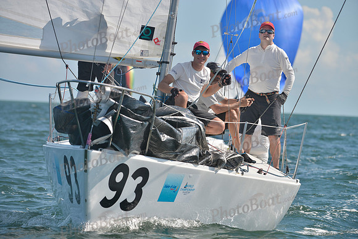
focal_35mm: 200
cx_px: 179
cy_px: 120
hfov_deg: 10.3
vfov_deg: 6.9
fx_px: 1989
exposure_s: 1/1250
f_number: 6.3
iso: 200
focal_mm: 200
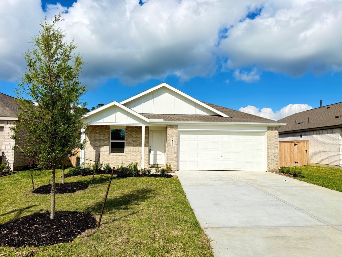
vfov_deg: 56.8
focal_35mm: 24
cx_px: 171
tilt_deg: +5.5
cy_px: 128
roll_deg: -1.0
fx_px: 237
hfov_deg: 71.6
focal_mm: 6.76
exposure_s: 1/6711
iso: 125
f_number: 1.78
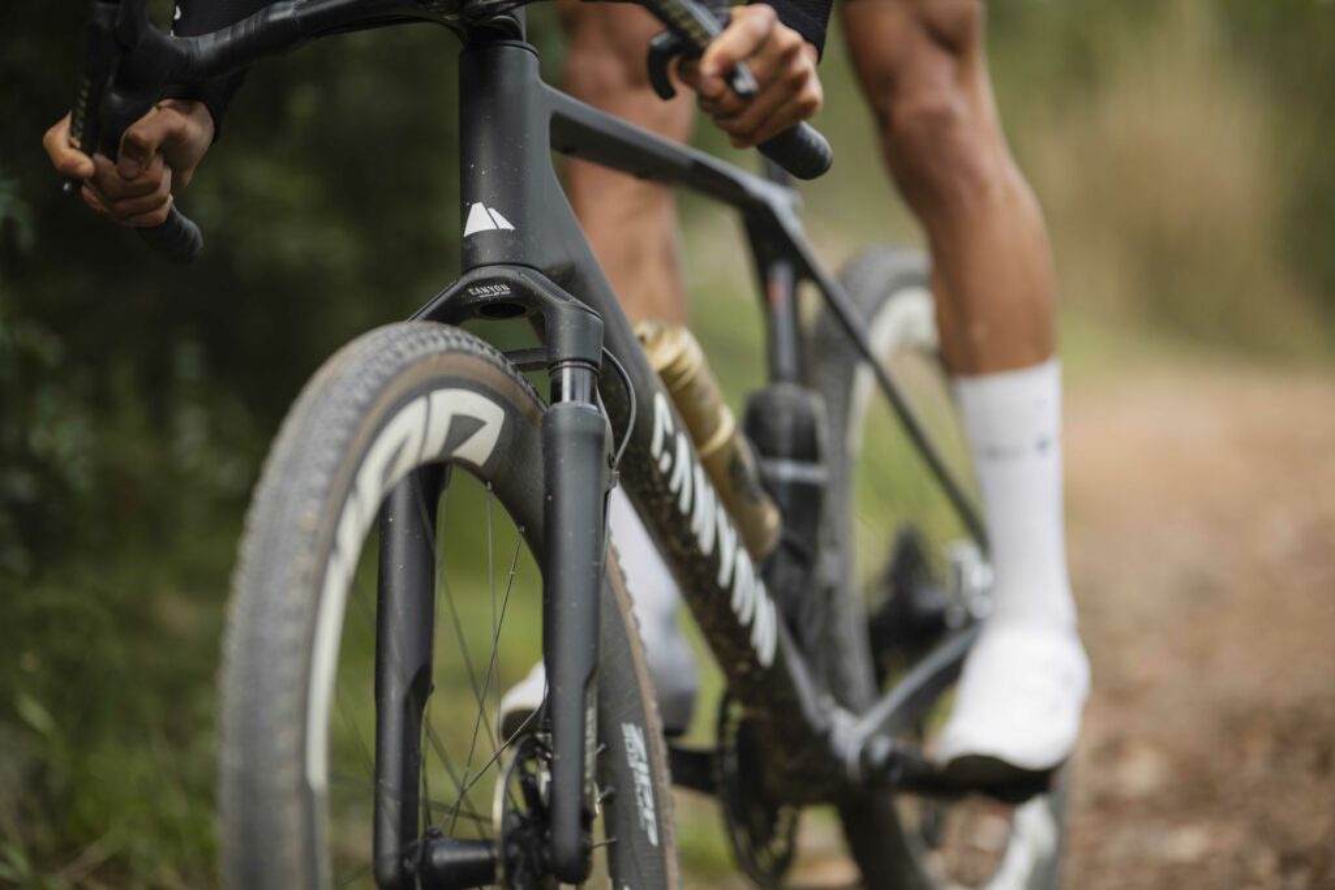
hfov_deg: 23.9
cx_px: 668
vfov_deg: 16.1
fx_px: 3152
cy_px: 445
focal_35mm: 85
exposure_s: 1/4000
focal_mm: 85
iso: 200
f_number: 1.2
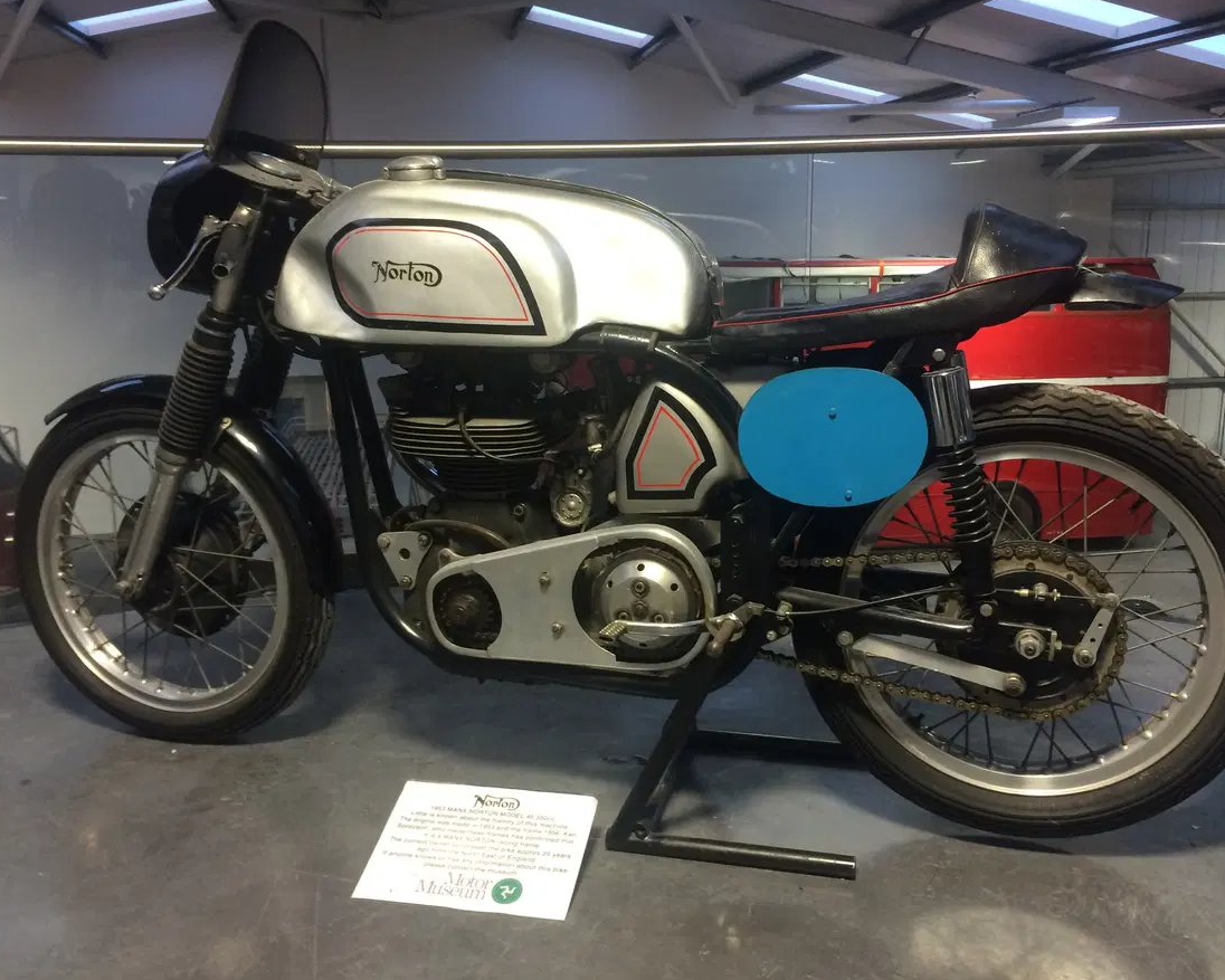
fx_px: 1124
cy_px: 478
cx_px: 627
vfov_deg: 47.1
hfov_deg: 57.2
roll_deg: +1.2
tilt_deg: -12.2
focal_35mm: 31
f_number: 2.2
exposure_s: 1/30
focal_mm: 4.15
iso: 100
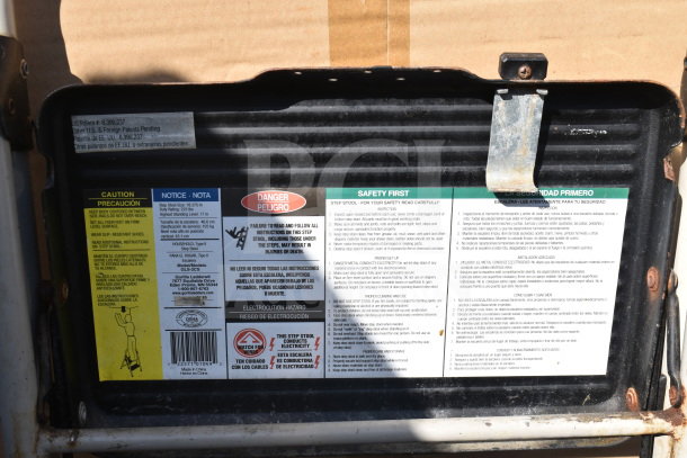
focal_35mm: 48
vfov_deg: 28.1
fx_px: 916
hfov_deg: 41.1
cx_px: 344
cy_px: 229
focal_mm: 32
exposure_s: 1/320
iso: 200
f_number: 9
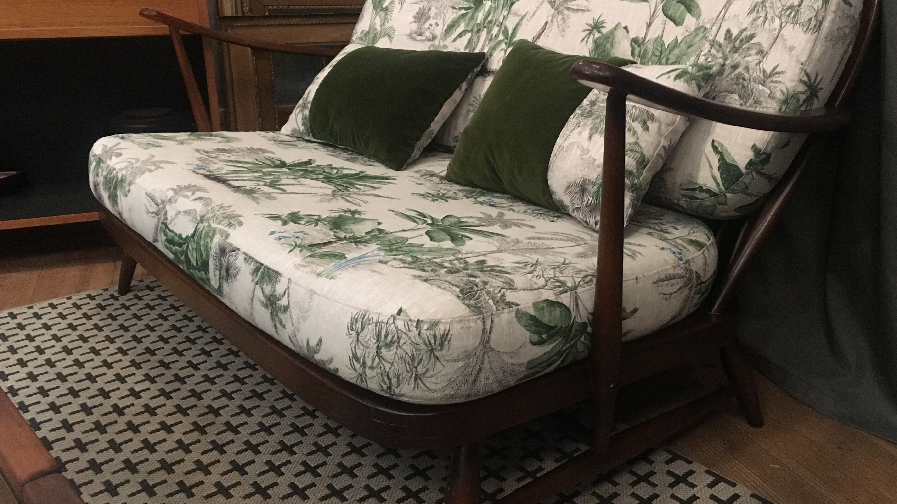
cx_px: 462
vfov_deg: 34.6
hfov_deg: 58.0
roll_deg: +0.5
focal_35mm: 34
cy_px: 232
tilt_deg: -17.5
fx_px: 809
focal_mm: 4.15
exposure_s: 1/17
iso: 320
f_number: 2.2
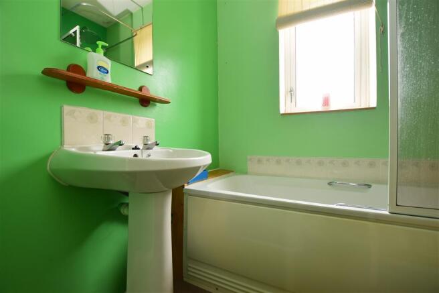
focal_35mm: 15
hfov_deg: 100.4
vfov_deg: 77.3
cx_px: 220
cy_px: 146
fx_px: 183
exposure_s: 1/25
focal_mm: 10
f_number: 5.6
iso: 320
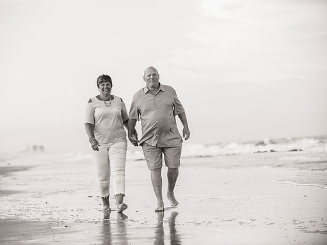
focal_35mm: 120
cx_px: 147
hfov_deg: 16.4
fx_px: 1133
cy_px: 123
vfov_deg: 12.3
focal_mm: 110
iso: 800
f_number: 3.5
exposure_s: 1/2000
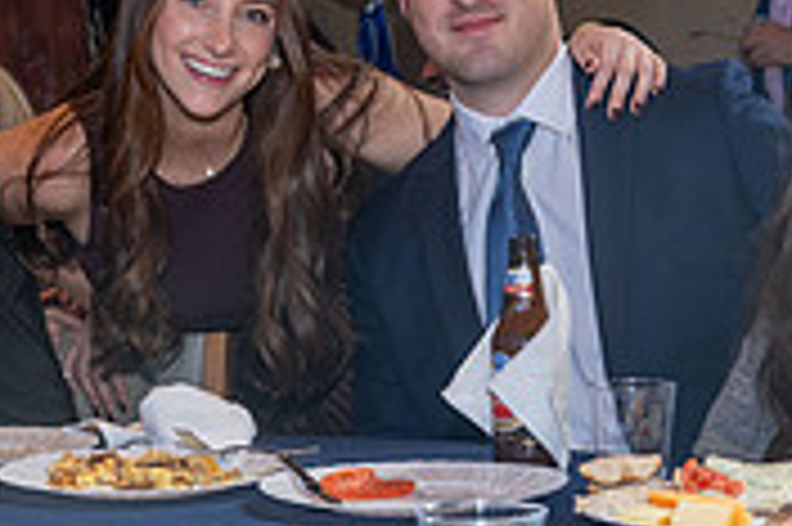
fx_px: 2396
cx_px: 405
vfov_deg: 12.5
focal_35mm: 109
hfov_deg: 18.8
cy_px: 393
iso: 800
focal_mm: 33
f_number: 5.6
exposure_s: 1/160
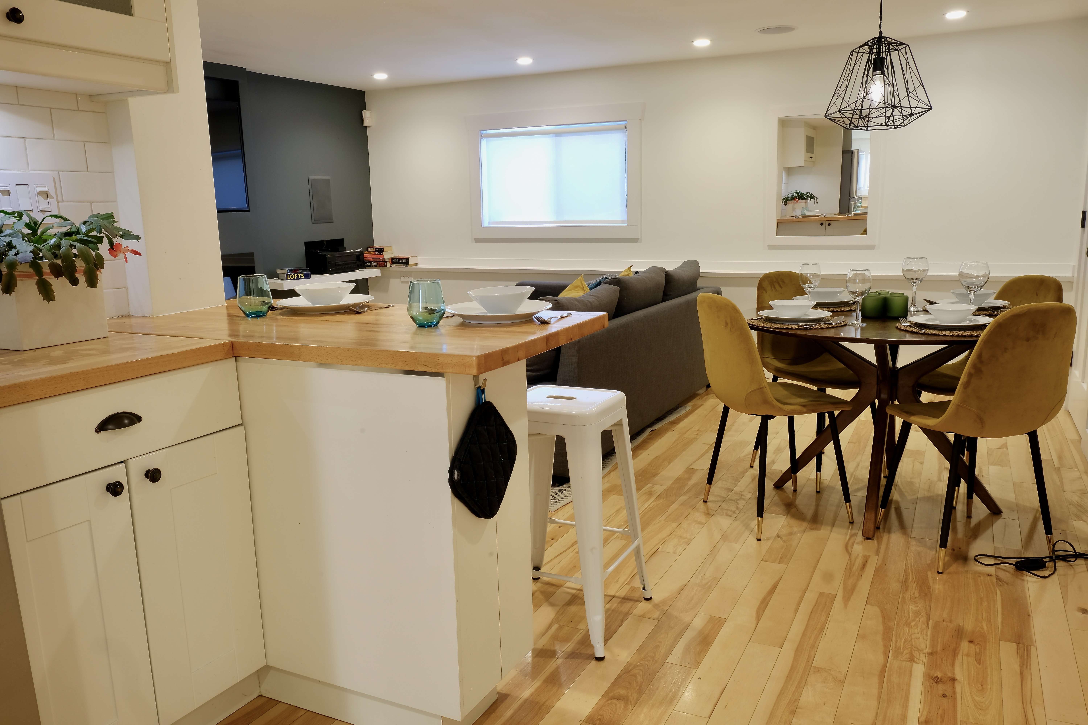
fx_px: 816
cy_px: 362
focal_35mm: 27
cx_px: 544
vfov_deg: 47.9
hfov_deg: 67.4
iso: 200
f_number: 10
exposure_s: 1
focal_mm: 18
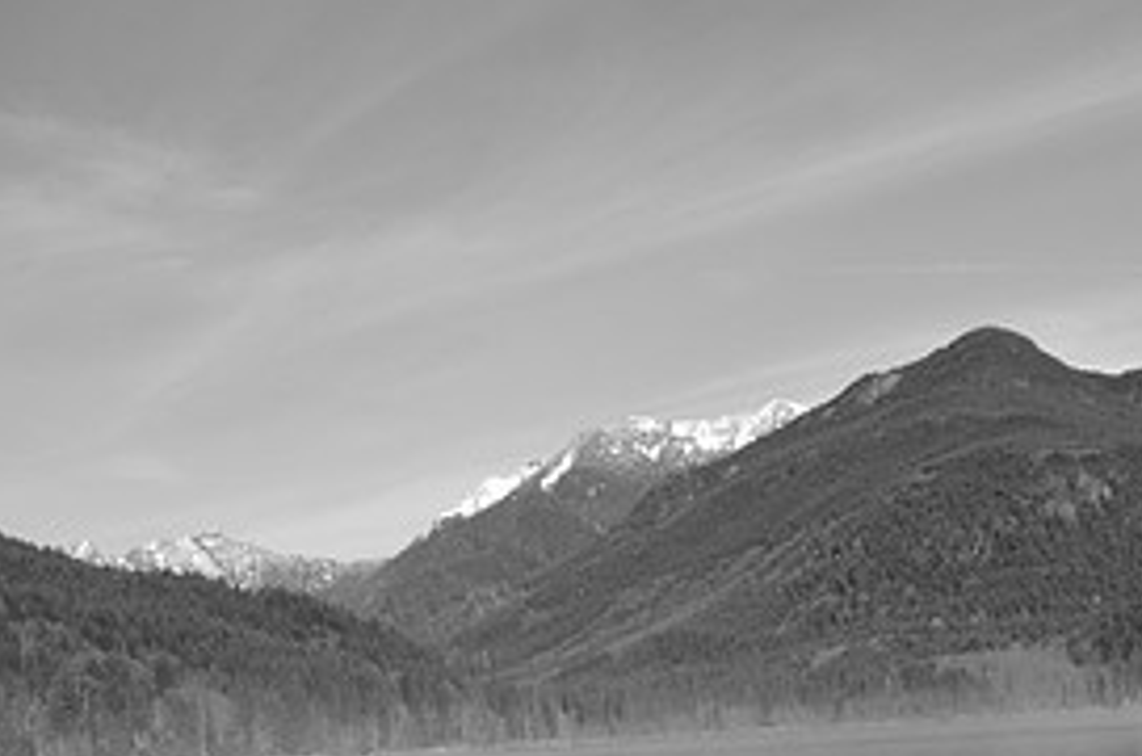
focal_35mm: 64
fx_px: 2025
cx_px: 739
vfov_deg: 20.9
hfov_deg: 31.3
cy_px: 617
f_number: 10
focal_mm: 20
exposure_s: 1/60
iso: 400
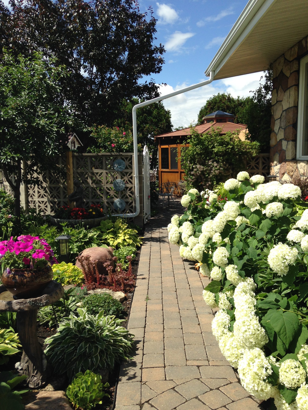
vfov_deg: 55.4
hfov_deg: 42.9
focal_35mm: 33
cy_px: 205
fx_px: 391
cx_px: 154
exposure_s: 1/1506
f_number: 2.4
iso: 50
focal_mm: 4.12
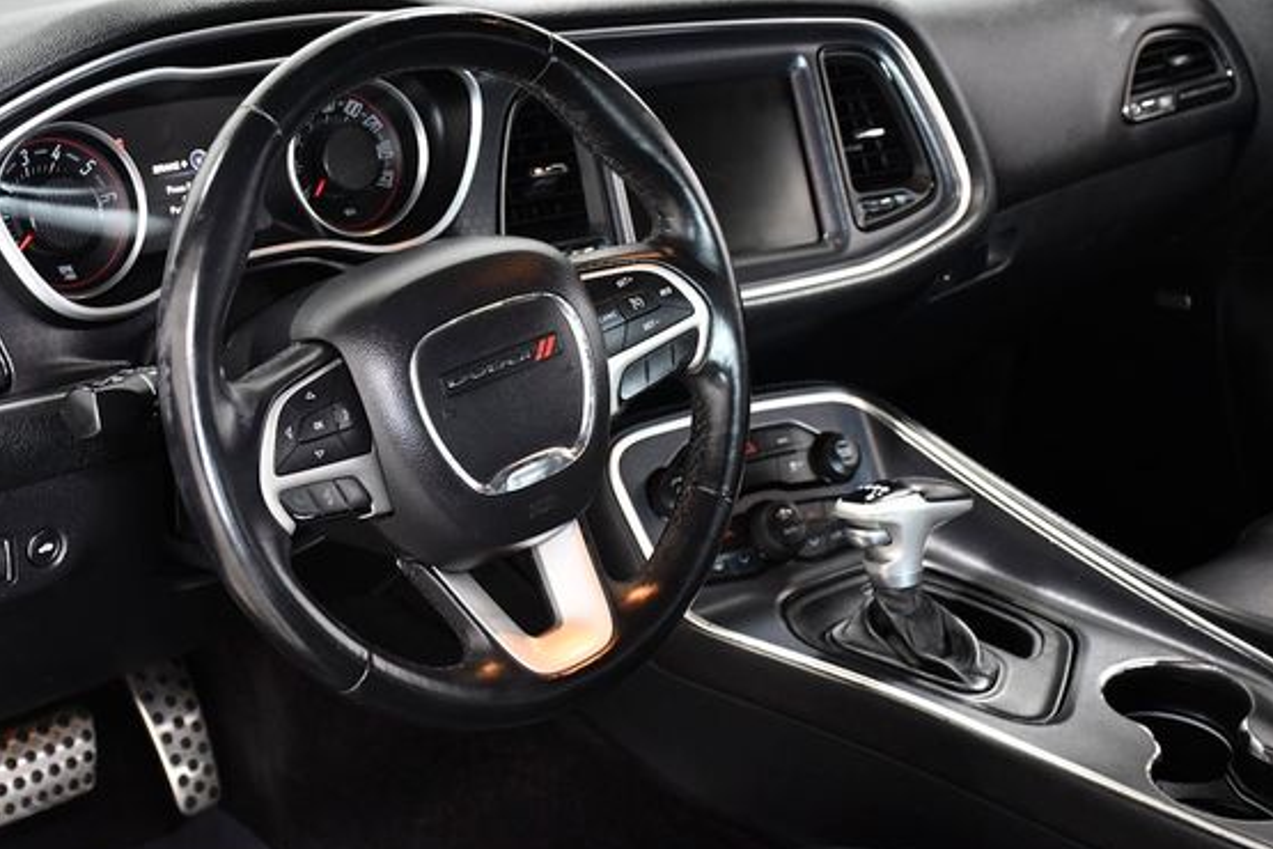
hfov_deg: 33.4
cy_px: 410
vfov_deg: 22.6
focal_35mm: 60
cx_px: 548
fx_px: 2122
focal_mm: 35
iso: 2500
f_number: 4.5
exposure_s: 1/160
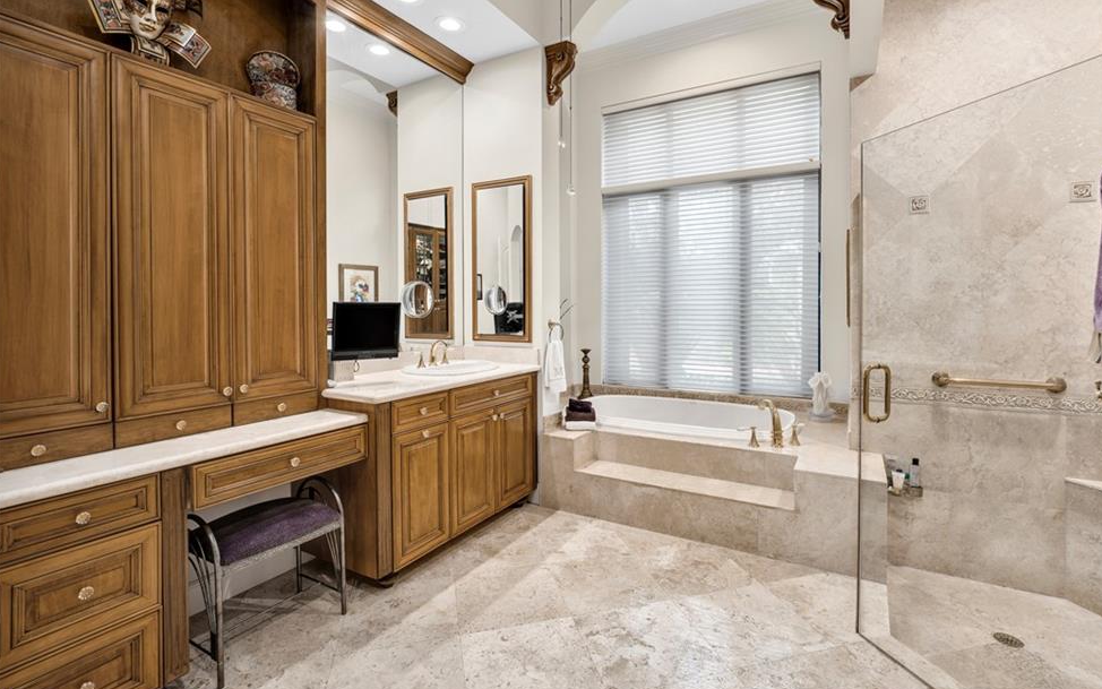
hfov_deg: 98.6
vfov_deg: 72.0
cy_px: 312
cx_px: 574
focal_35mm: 16
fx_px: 473
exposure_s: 1/13
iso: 100
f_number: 5.6
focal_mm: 14.7
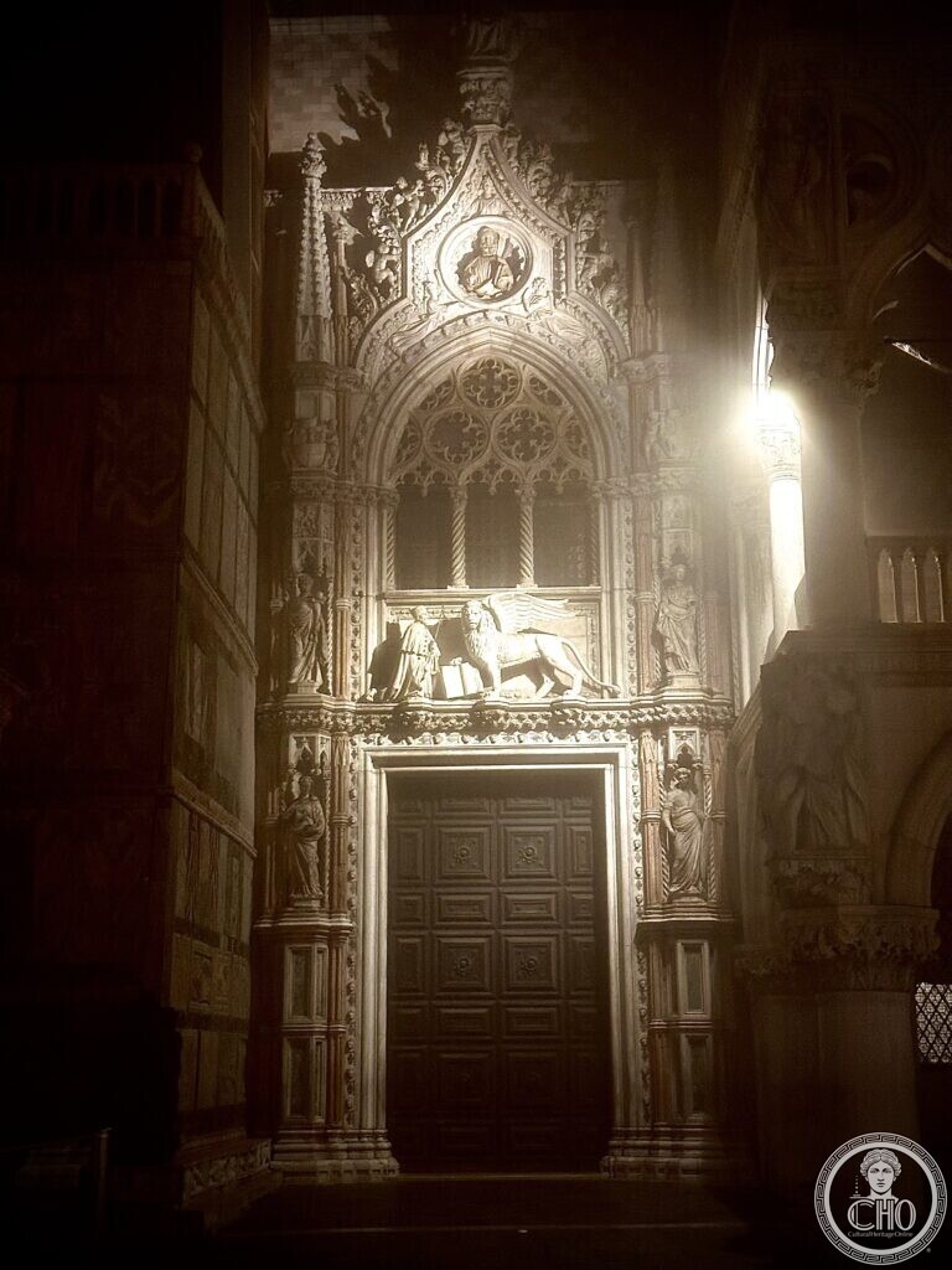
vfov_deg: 39.7
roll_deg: -0.1
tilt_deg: +14.4
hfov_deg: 30.3
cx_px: 476
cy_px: 635
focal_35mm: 48
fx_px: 1760
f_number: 1.78
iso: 500
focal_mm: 6.86
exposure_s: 1/25
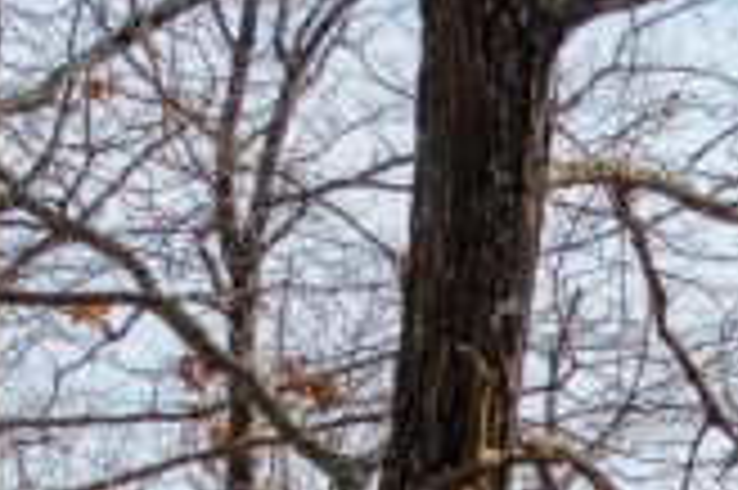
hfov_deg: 8.1
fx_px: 5120
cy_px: 877
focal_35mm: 250
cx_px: 1026
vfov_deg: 5.4
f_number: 4.5
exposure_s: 1/60
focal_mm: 40
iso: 100
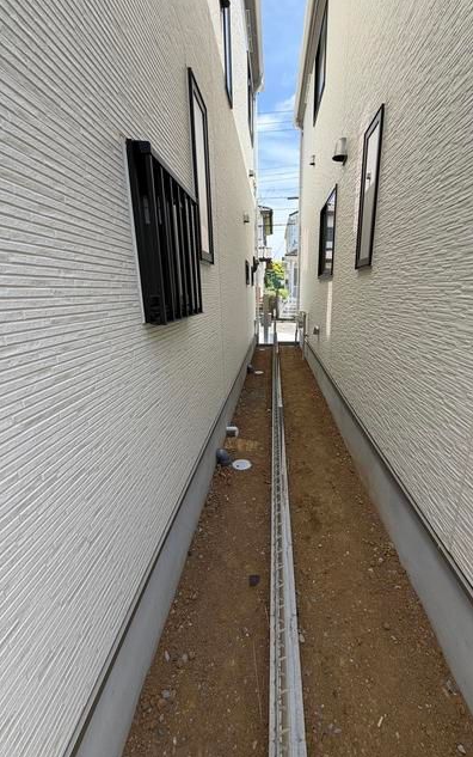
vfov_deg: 101.4
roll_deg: -0.3
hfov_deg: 74.0
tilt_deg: -16.0
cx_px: 284
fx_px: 309
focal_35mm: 15
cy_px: 379
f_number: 2.2
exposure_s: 1/502
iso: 50
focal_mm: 2.22
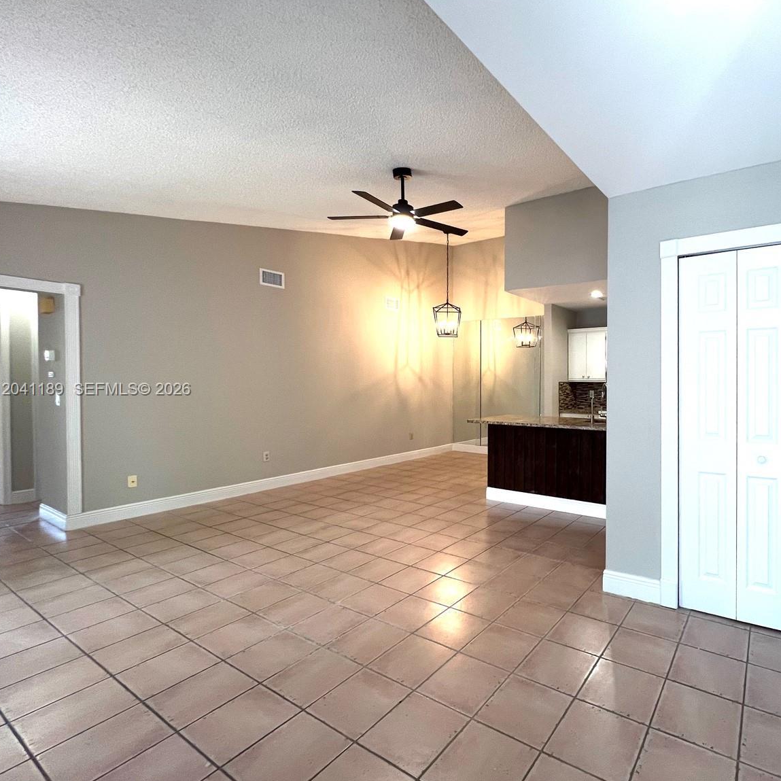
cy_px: 390
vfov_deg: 87.4
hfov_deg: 84.3
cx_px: 523
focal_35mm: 16
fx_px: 408
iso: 160
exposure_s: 1/60
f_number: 1.8
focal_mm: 1.57
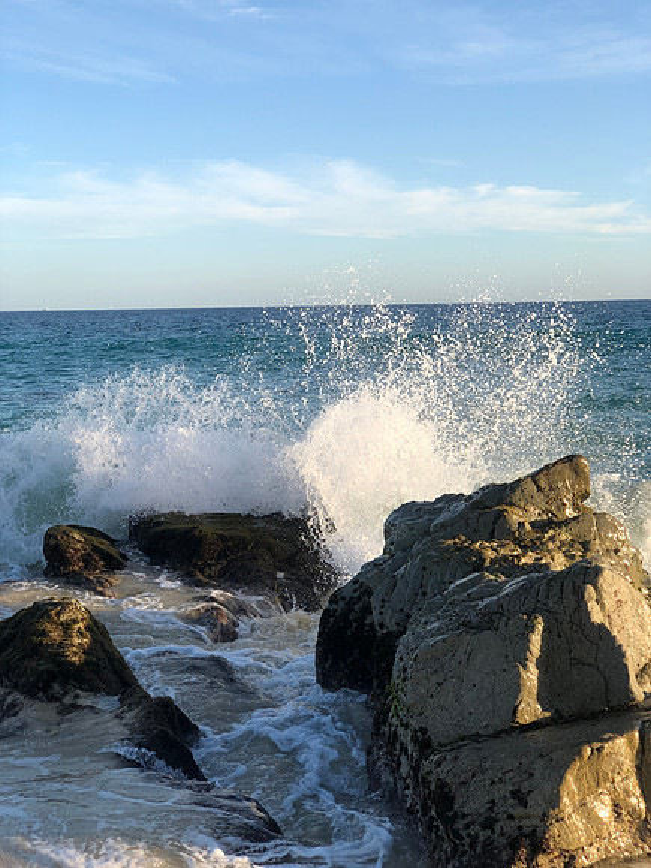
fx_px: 1304
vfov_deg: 36.8
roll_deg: -0.7
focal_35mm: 52
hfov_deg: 28.0
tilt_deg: -8.5
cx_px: 326
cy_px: 434
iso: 16
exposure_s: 1/631
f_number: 2.4
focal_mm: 6
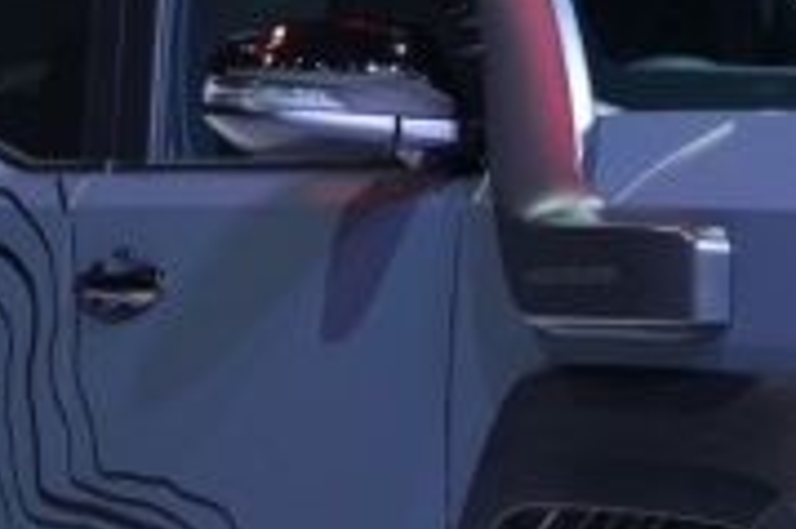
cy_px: 445
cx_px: 854
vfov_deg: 6.2
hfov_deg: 9.2
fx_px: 4904
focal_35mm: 222
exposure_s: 1/125
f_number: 4
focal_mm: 53
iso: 1000
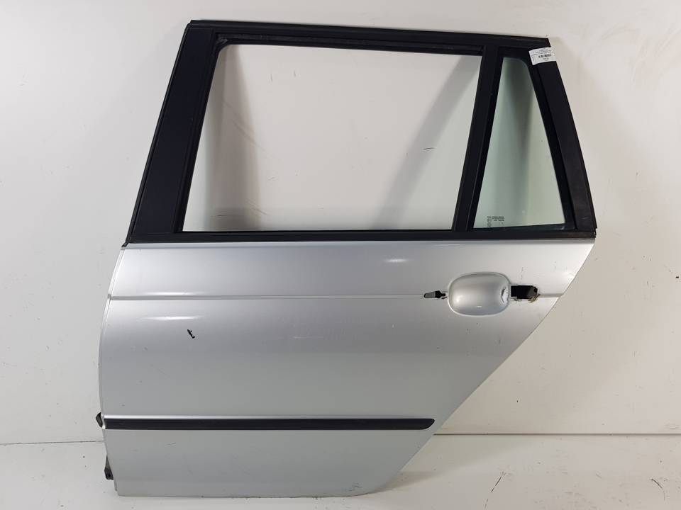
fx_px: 511
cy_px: 255
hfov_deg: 67.3
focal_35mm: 26
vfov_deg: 53.1
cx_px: 340
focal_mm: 4.2
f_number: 1.7
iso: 40
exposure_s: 1/103
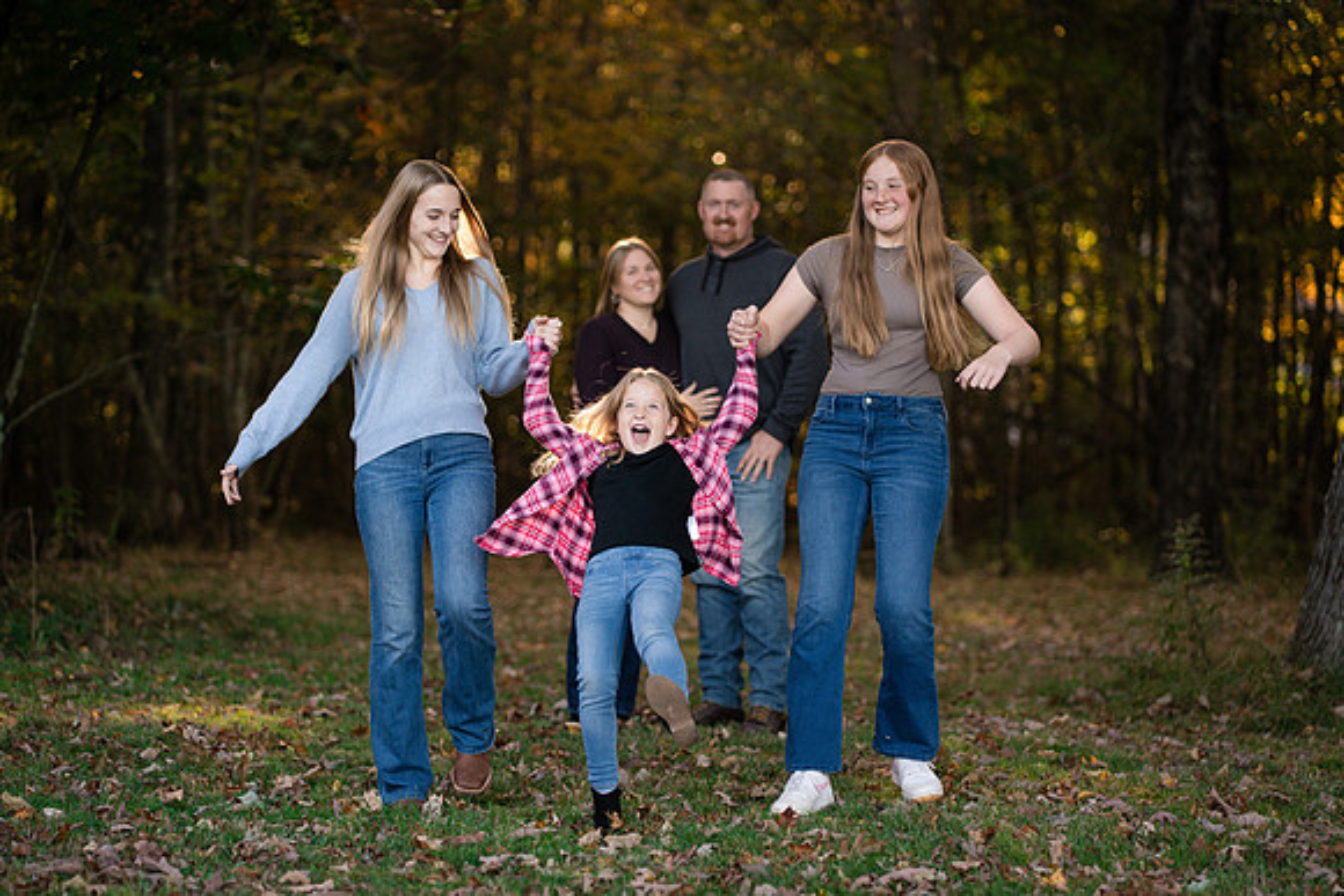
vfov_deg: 14.8
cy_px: 487
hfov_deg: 22.1
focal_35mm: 92
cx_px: 670
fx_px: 3448
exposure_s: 1/640
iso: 320
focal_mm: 85
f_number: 2.2
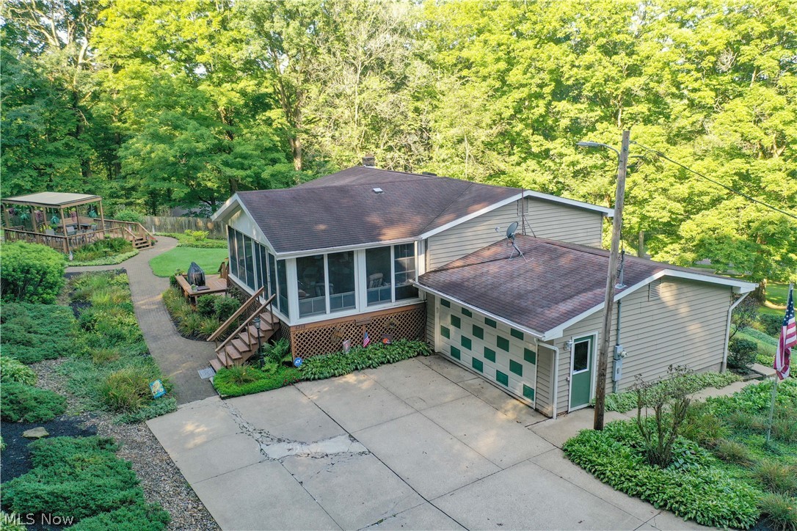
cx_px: 398
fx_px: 620
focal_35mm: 28
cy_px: 266
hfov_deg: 65.5
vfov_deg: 46.4
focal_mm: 10.26
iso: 100
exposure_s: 1/50
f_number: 3.2
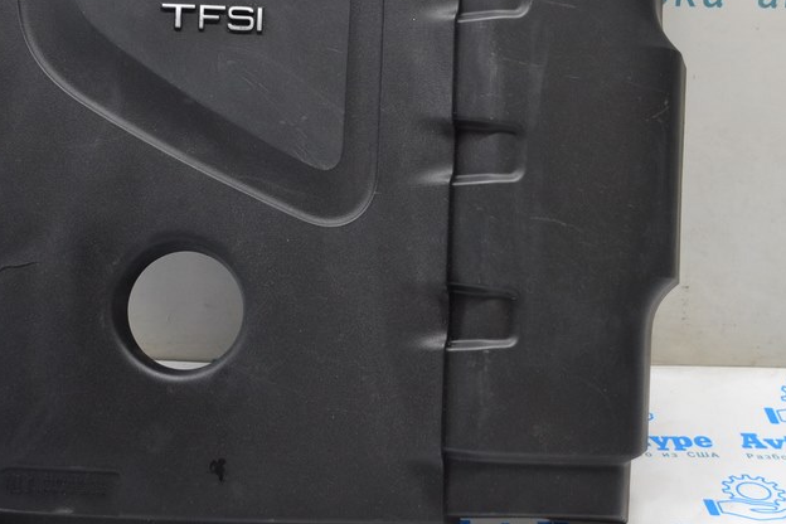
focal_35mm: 64
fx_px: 1397
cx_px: 328
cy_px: 149
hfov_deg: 31.4
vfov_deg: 21.1
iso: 500
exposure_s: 1/60
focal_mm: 26
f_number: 4.2
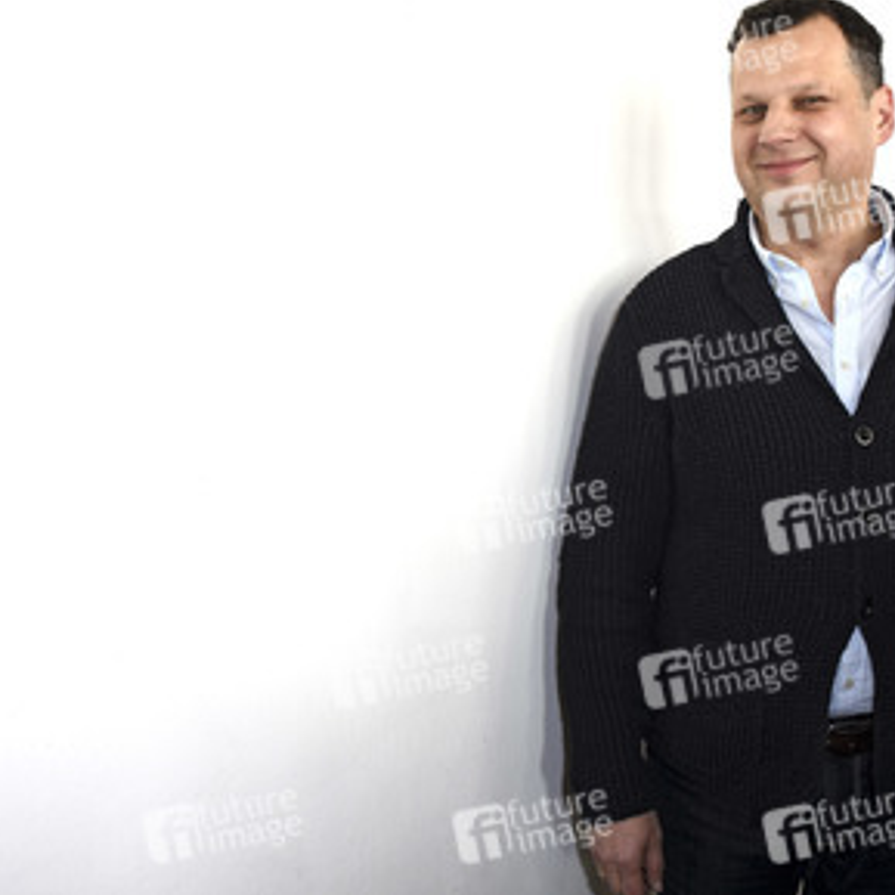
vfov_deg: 37.0
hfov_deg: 37.0
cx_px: 451
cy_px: 440
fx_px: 1336
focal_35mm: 46
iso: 320
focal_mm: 23
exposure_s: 1/125
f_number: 4.5
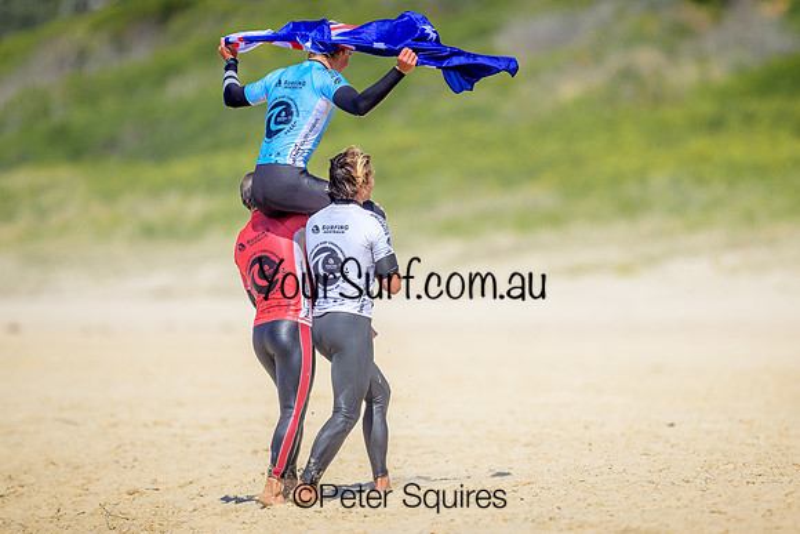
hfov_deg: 2.4
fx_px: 18974
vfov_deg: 1.6
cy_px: 263
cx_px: 424
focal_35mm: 854
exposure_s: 1/2000
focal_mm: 800
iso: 320
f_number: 6.3
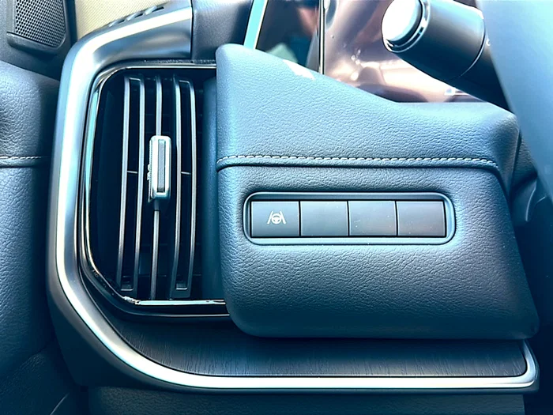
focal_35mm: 26
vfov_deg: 53.1
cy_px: 208
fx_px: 415
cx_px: 276
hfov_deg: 67.3
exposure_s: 1/80
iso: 125
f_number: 1.78
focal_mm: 6.86
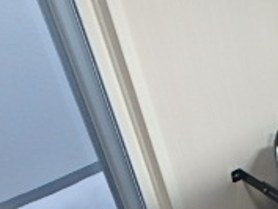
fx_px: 611
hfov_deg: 21.4
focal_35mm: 76
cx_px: 421
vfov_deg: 18.9
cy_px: 207
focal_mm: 3.7
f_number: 3.5
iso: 200
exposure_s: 1/50
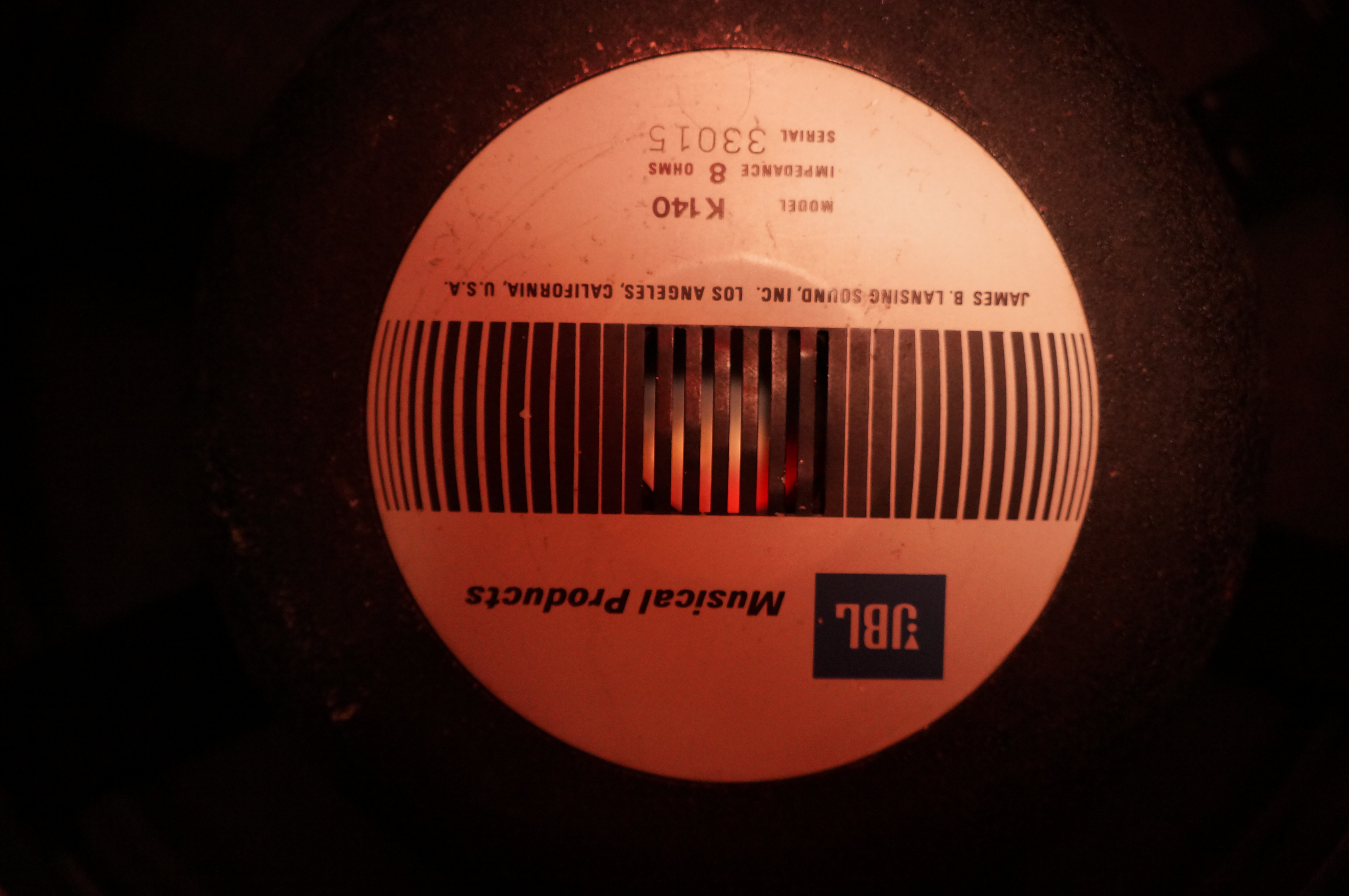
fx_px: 1348
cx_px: 674
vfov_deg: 36.8
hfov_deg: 53.2
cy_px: 448
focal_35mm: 36
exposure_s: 1/60
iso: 1600
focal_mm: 24
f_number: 4
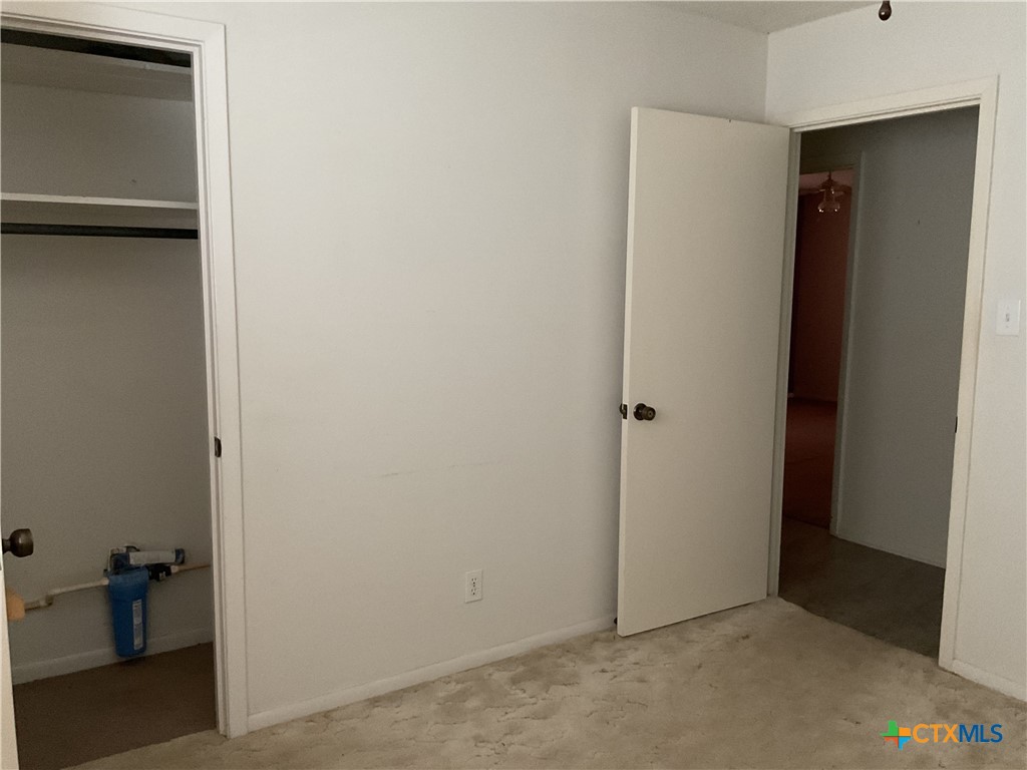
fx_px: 860
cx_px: 514
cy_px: 385
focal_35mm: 29
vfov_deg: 48.2
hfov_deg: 61.7
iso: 320
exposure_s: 1/25
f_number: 1.8
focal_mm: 3
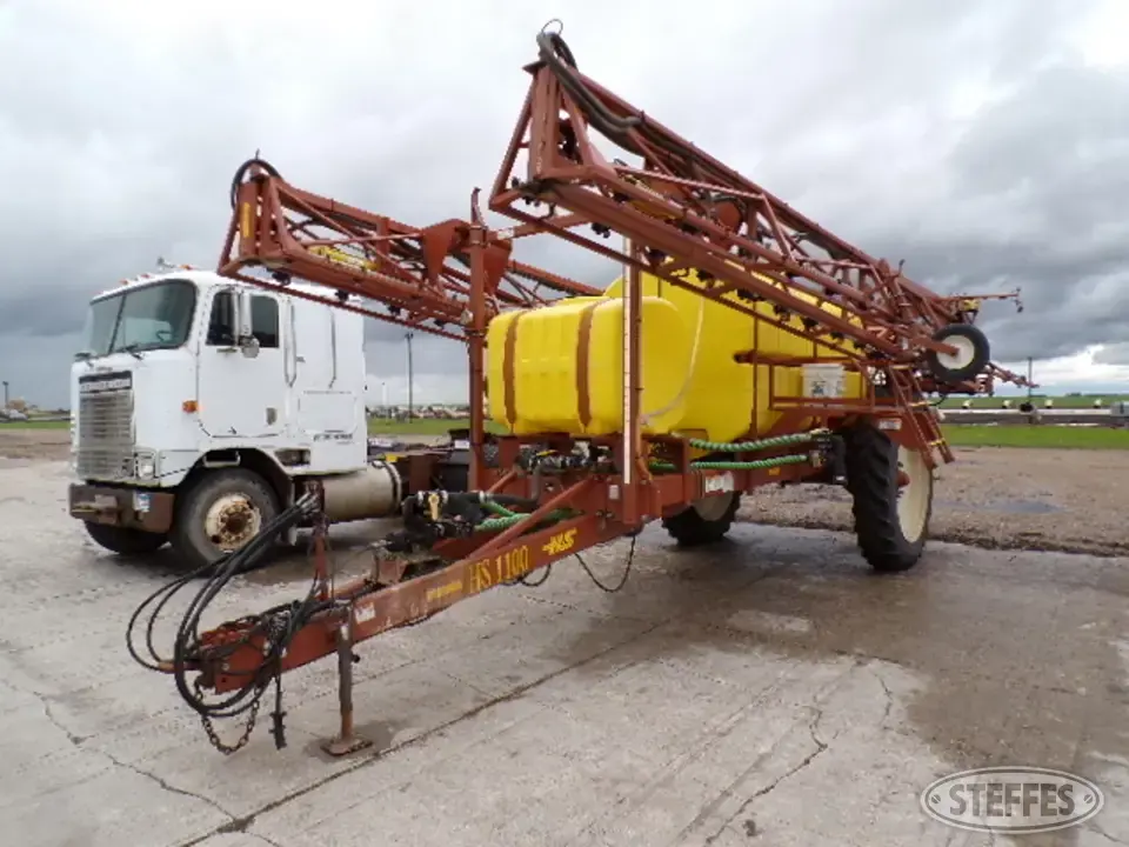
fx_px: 783
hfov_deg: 71.6
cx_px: 564
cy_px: 424
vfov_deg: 56.8
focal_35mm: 24
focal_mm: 4.3
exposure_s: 1/340
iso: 100
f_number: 4.4
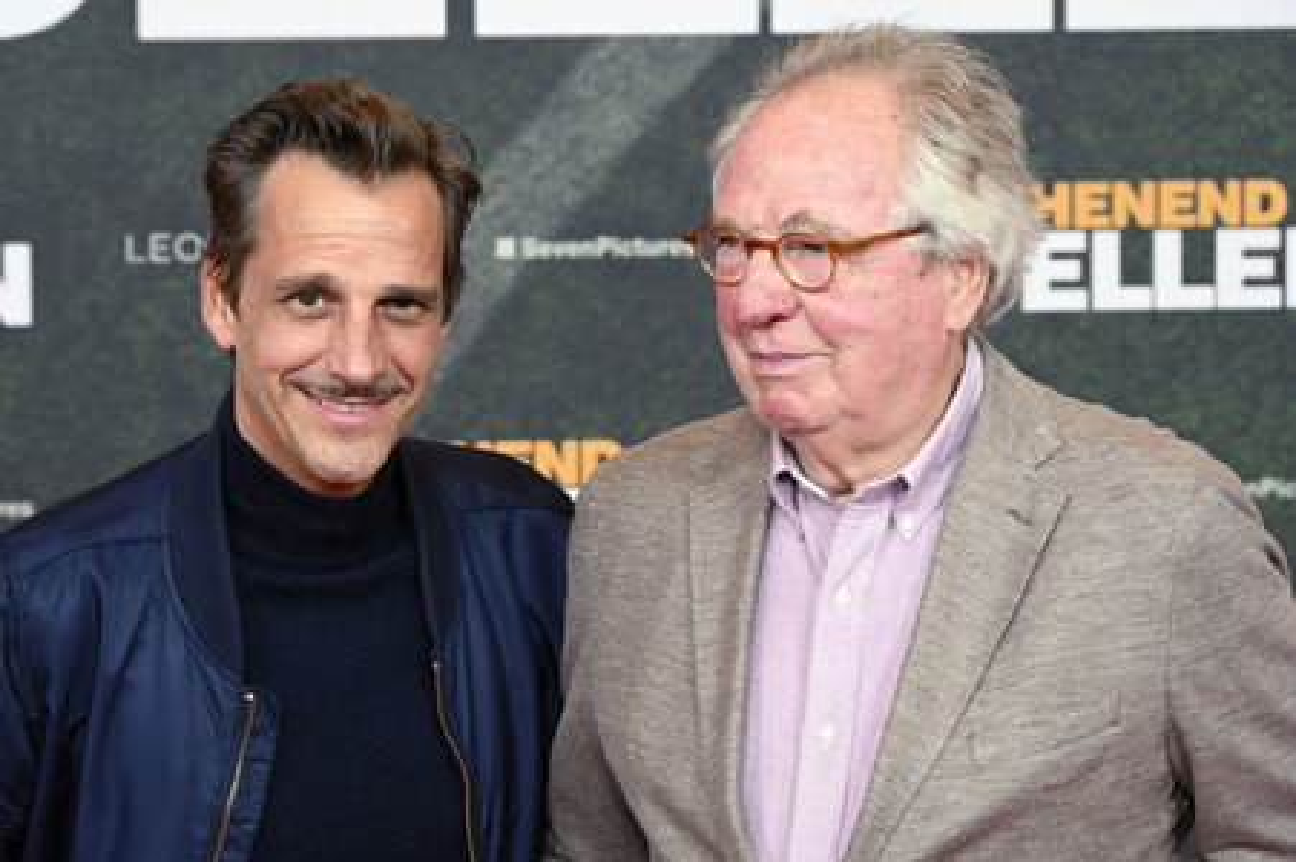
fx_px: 3202
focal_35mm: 89
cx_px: 648
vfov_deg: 15.3
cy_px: 431
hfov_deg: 22.9
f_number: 6.3
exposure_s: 1/200
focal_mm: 89
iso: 1000
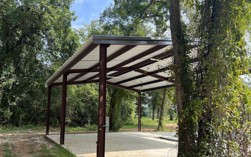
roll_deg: +0.1
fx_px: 205
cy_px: 94
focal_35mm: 30
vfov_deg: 41.6
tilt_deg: +4.4
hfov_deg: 62.9
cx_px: 127
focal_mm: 5.7
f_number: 1.5
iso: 50
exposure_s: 1/1135
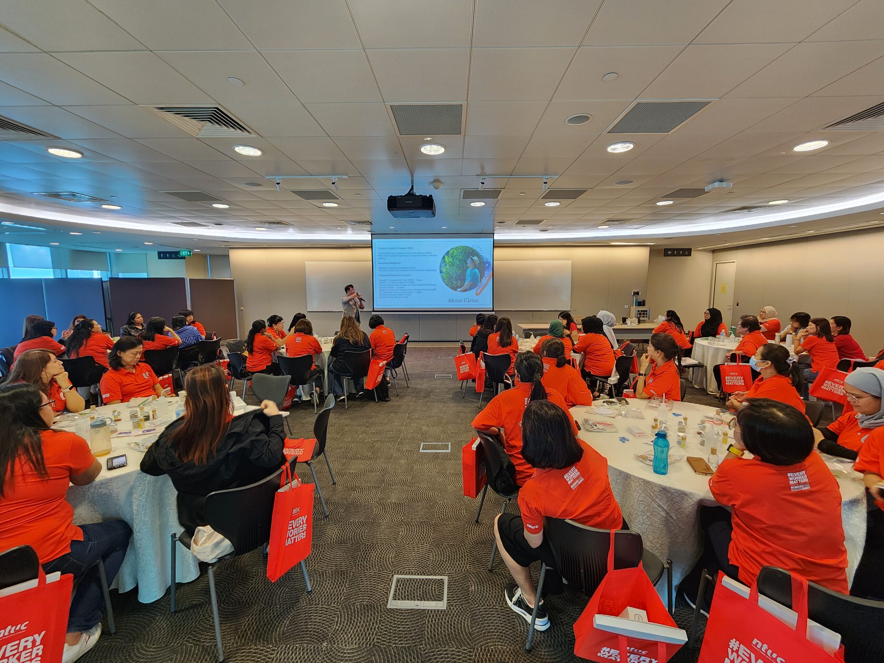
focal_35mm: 13
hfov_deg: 106.2
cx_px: 442
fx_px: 332
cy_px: 332
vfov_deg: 89.9
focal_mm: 2.2
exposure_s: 1/50
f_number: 2.2
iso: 320
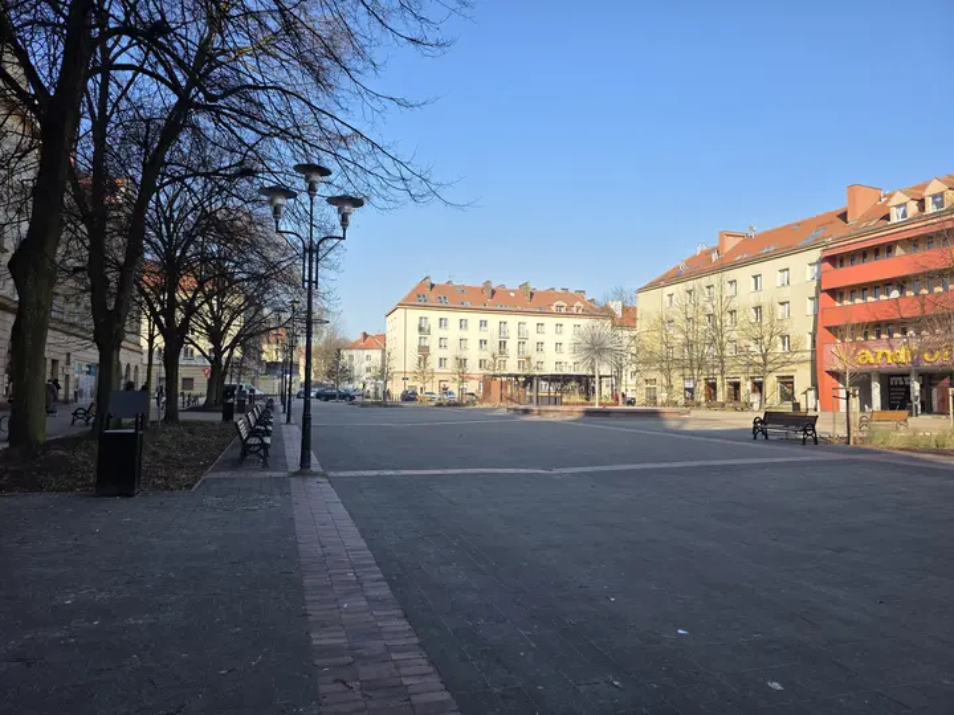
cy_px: 358
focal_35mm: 23
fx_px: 634
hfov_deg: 73.9
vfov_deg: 58.9
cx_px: 477
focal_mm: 6.3
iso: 80
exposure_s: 1/2767
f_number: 1.7
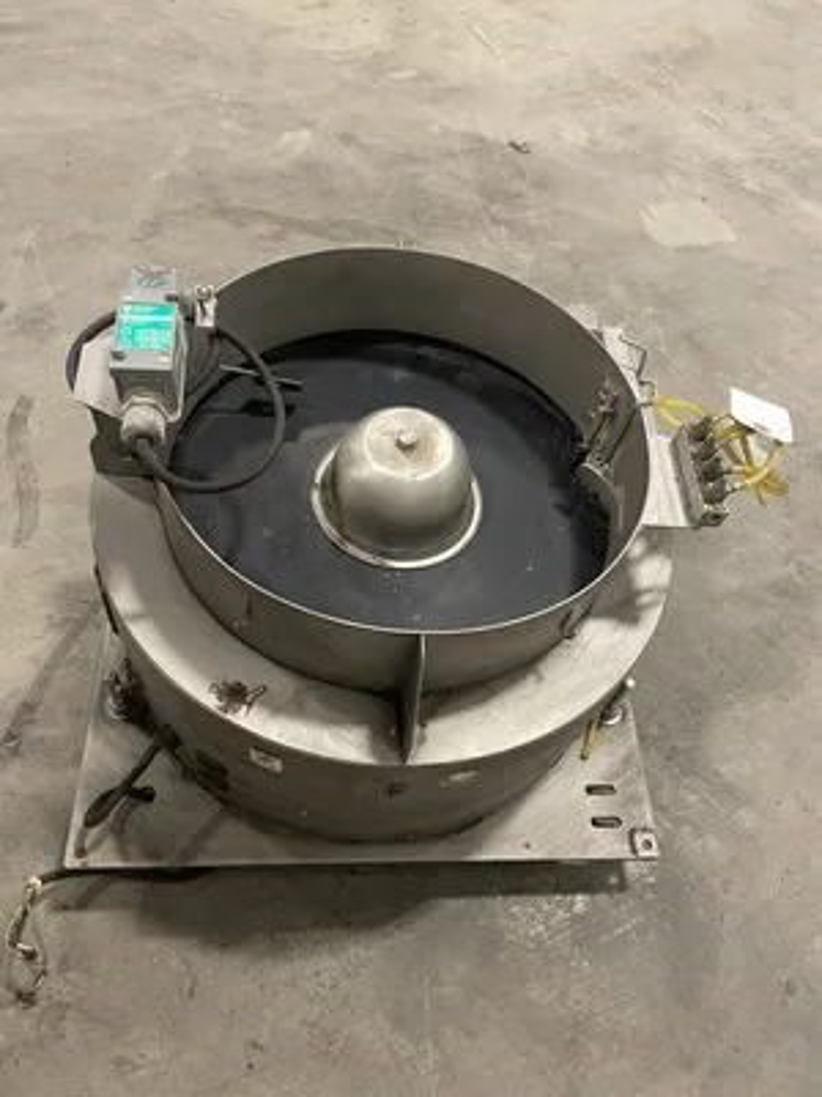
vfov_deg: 67.3
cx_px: 411
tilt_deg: -52.6
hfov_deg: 53.1
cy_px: 548
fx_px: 823
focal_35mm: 26
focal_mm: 4.2
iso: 400
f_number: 1.6
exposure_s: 1/40
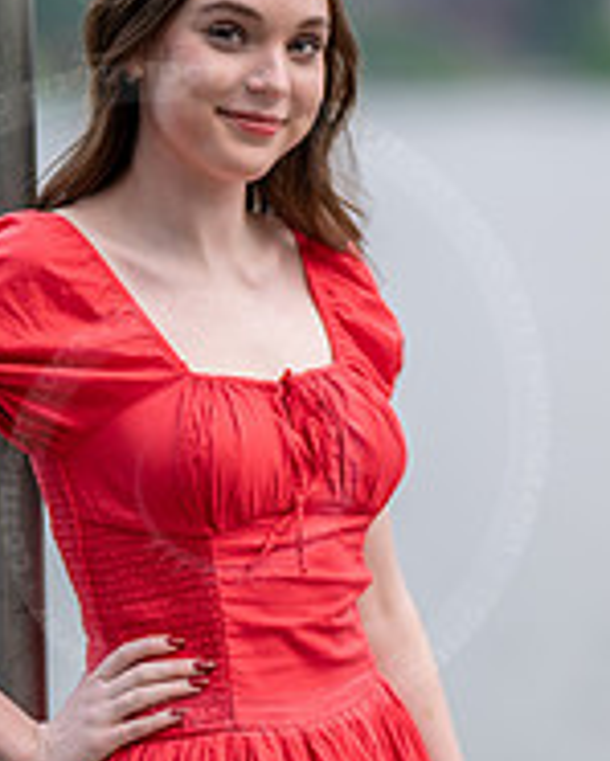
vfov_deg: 10.0
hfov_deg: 8.0
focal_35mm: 193
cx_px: 266
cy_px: 561
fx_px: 4352
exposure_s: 1/320
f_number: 1.2
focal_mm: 85
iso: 100
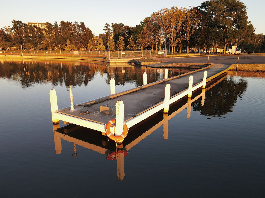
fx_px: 184
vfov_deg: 56.8
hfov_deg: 71.6
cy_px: 99
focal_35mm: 24
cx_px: 132
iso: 100
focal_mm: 4.5
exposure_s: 1/60
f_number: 2.8
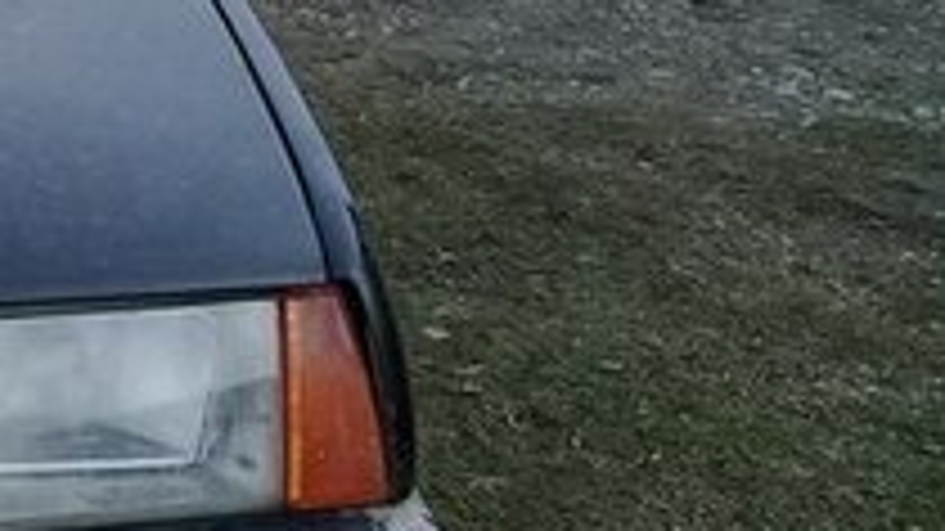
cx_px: -531
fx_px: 2655
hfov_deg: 17.8
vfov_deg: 11.4
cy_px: 245
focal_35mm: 106
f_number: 2.2
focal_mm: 3.3
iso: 64
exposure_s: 1/572
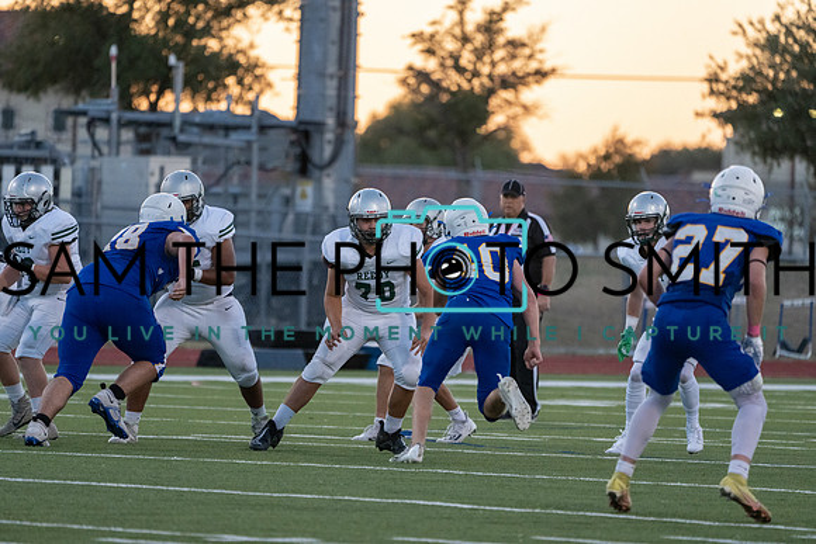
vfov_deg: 3.4
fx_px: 9068
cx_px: 408
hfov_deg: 5.2
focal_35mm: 400
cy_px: 272
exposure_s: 1/1250
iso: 5000
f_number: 5.6
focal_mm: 400
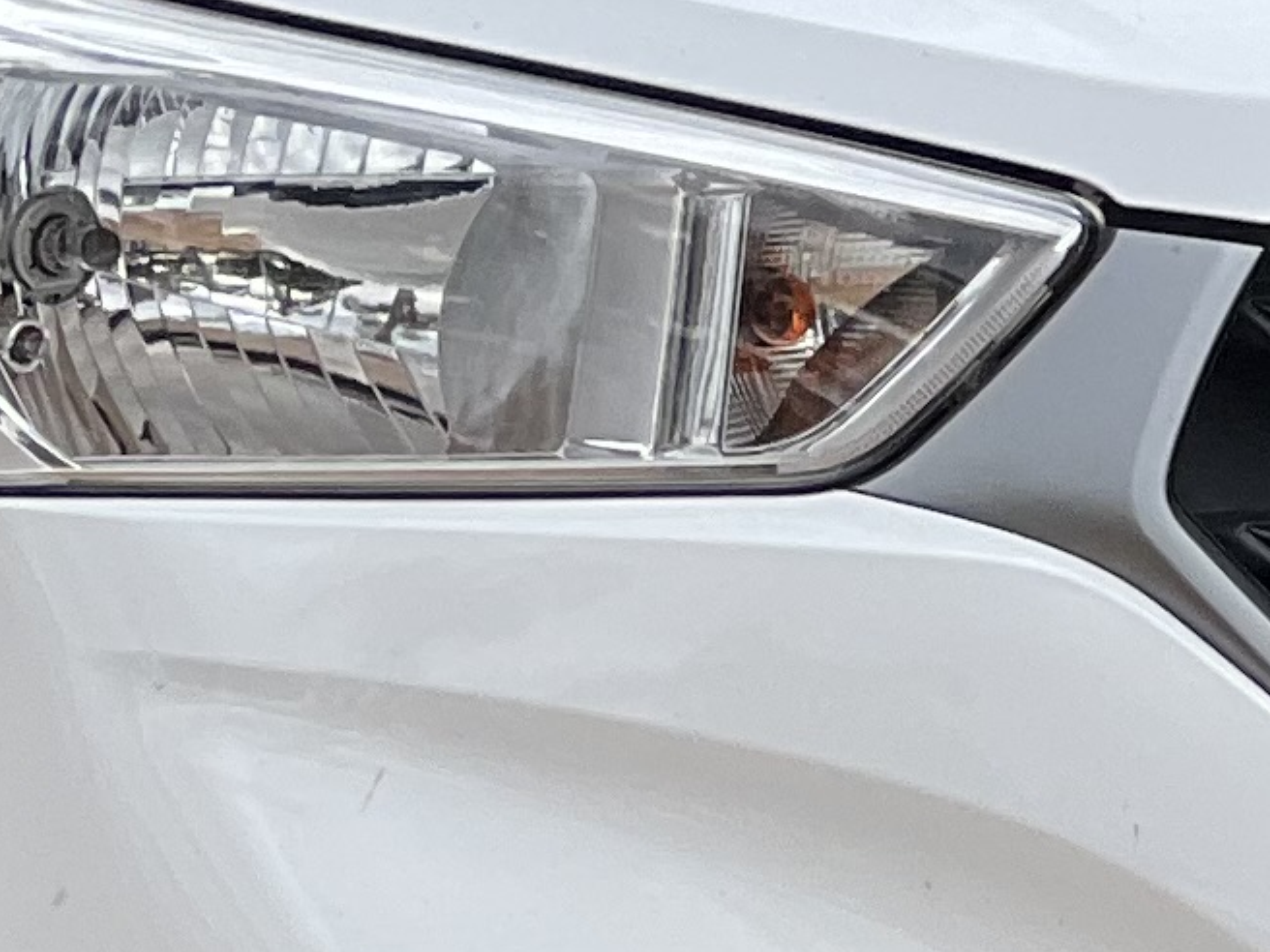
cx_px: 236
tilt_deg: -2.1
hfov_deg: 4.2
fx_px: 17354
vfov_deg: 3.1
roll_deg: +1.6
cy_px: 279
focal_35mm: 473
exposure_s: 1/282
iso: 25
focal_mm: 9
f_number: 2.8
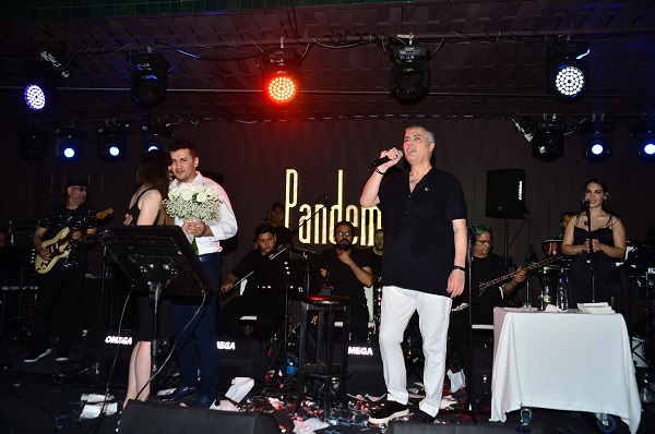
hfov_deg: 65.6
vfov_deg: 46.3
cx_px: 328
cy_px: 217
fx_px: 509
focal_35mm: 28
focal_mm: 28
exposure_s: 1/200
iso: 400
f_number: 7.1
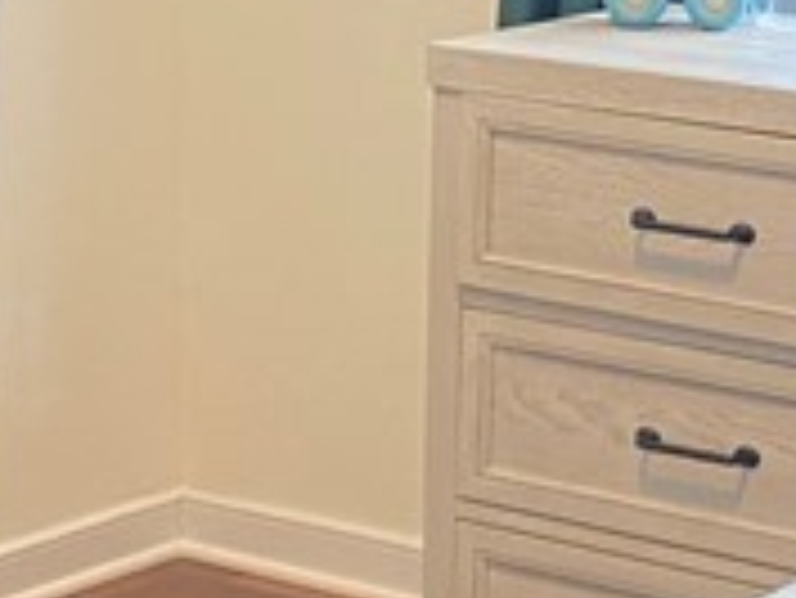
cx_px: 454
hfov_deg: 13.2
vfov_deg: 9.8
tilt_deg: -7.7
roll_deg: -1.5
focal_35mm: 150
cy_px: 4
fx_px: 3452
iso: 500
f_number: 1.8
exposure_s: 1/54
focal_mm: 4.25
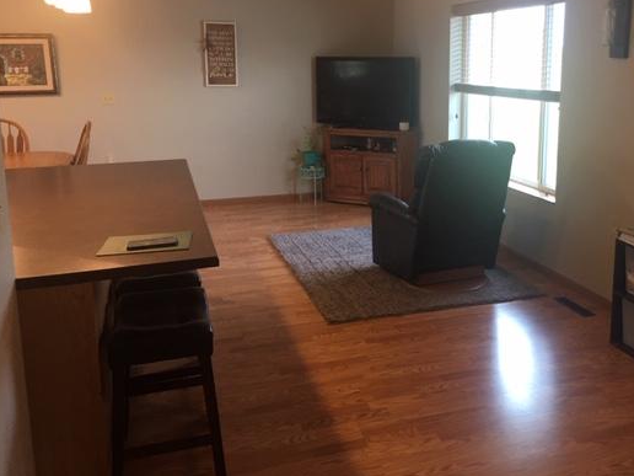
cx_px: 389
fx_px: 659
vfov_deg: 39.5
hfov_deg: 50.9
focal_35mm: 36
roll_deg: -0.8
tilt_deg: -9.8
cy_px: 186
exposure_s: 1/15
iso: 25
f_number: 2.2
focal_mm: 4.15
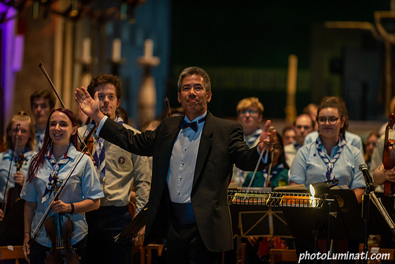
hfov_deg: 10.3
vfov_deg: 6.9
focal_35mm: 200
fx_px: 2195
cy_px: 132
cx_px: 198
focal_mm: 200
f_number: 2.8
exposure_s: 1/125
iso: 2000
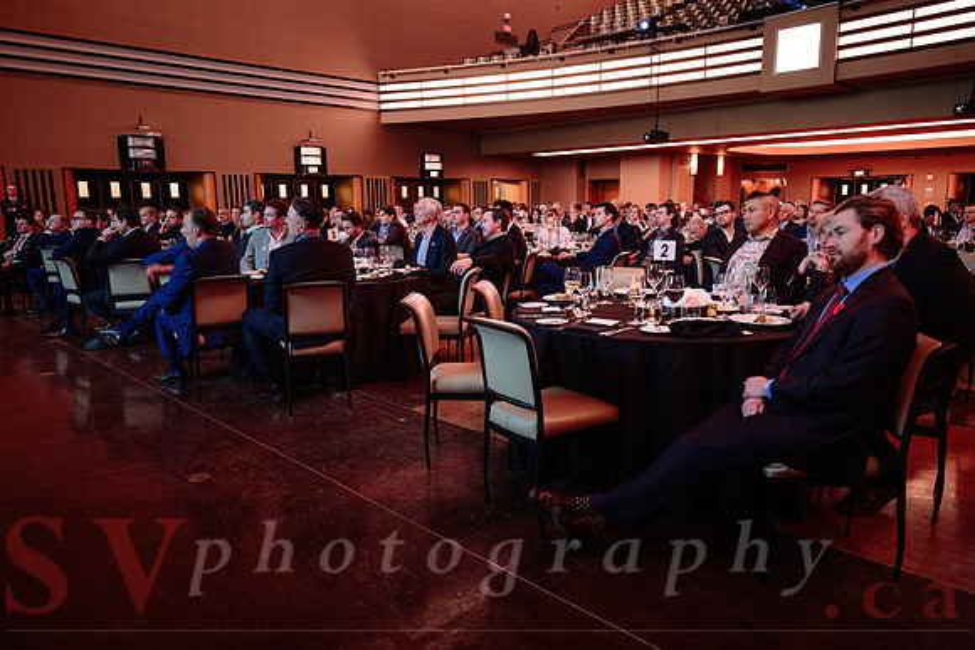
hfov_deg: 72.3
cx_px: 488
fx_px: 667
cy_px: 325
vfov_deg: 52.0
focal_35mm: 25
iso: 1600
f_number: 2.8
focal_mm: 24
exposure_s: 1/20
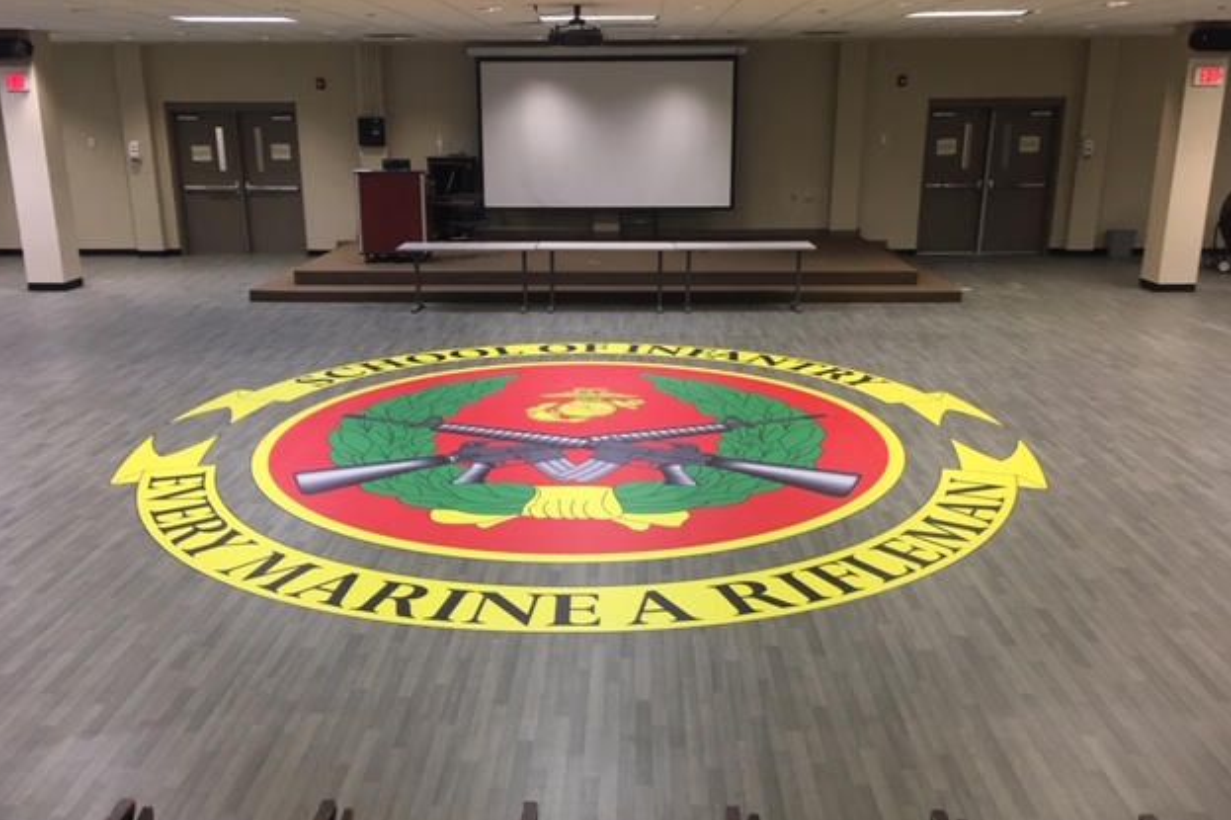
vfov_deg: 42.3
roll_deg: +1.2
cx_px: 601
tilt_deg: -16.1
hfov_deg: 60.3
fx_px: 1060
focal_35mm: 31
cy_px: 409
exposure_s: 1/30
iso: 80
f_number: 2.2
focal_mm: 4.15
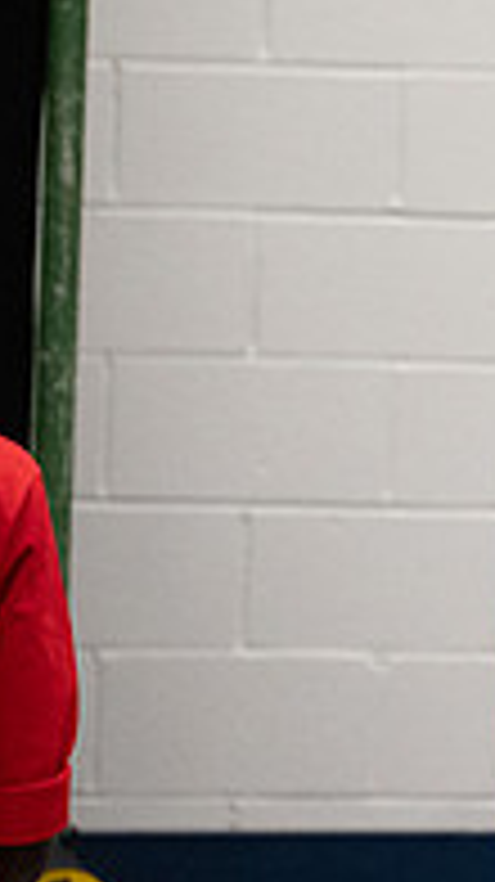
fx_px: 10285
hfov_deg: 2.7
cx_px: 1282
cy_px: 207
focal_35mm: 440
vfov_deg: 4.9
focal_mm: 142
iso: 8000
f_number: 6.3
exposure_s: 1/125
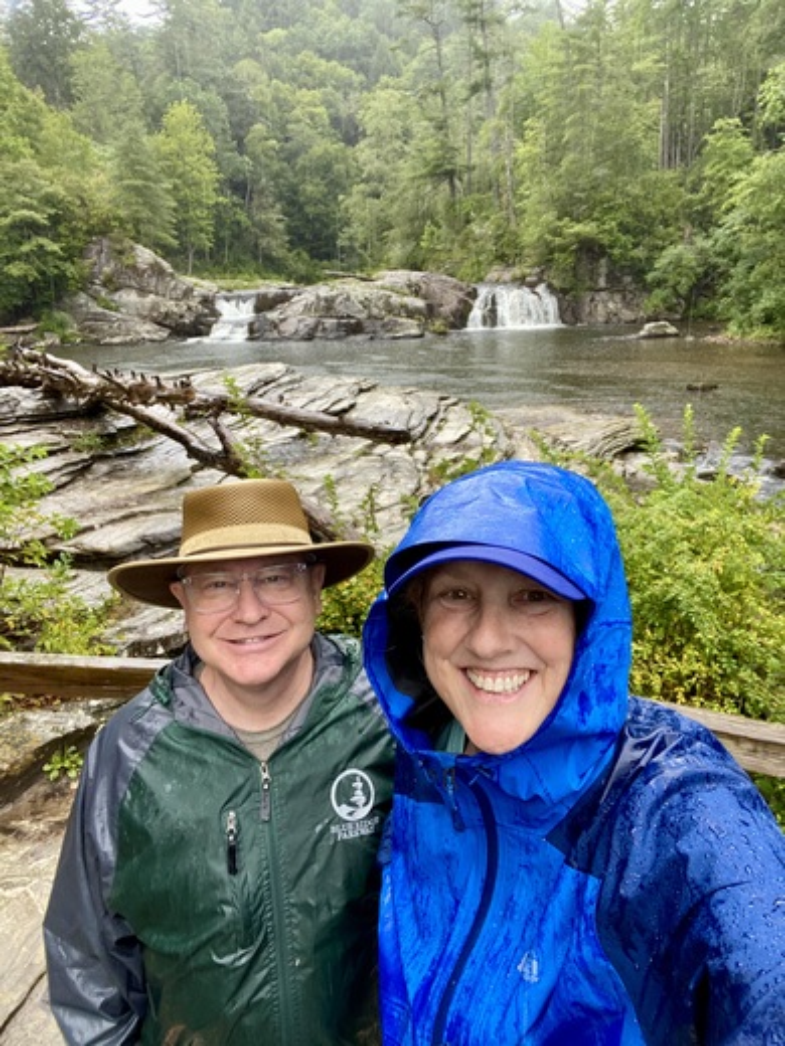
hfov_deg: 58.9
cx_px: 392
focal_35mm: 23
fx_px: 695
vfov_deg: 73.9
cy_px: 523
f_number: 2.2
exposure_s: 1/122
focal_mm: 2.71
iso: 80
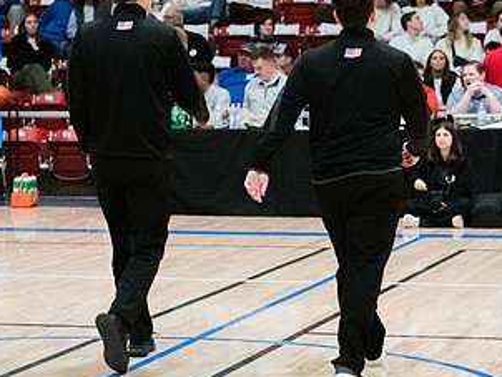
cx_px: 227
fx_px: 2163
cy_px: 93
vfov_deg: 10.0
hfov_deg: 13.2
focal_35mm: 149
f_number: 2.8
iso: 20000
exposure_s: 1/1000
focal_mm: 70
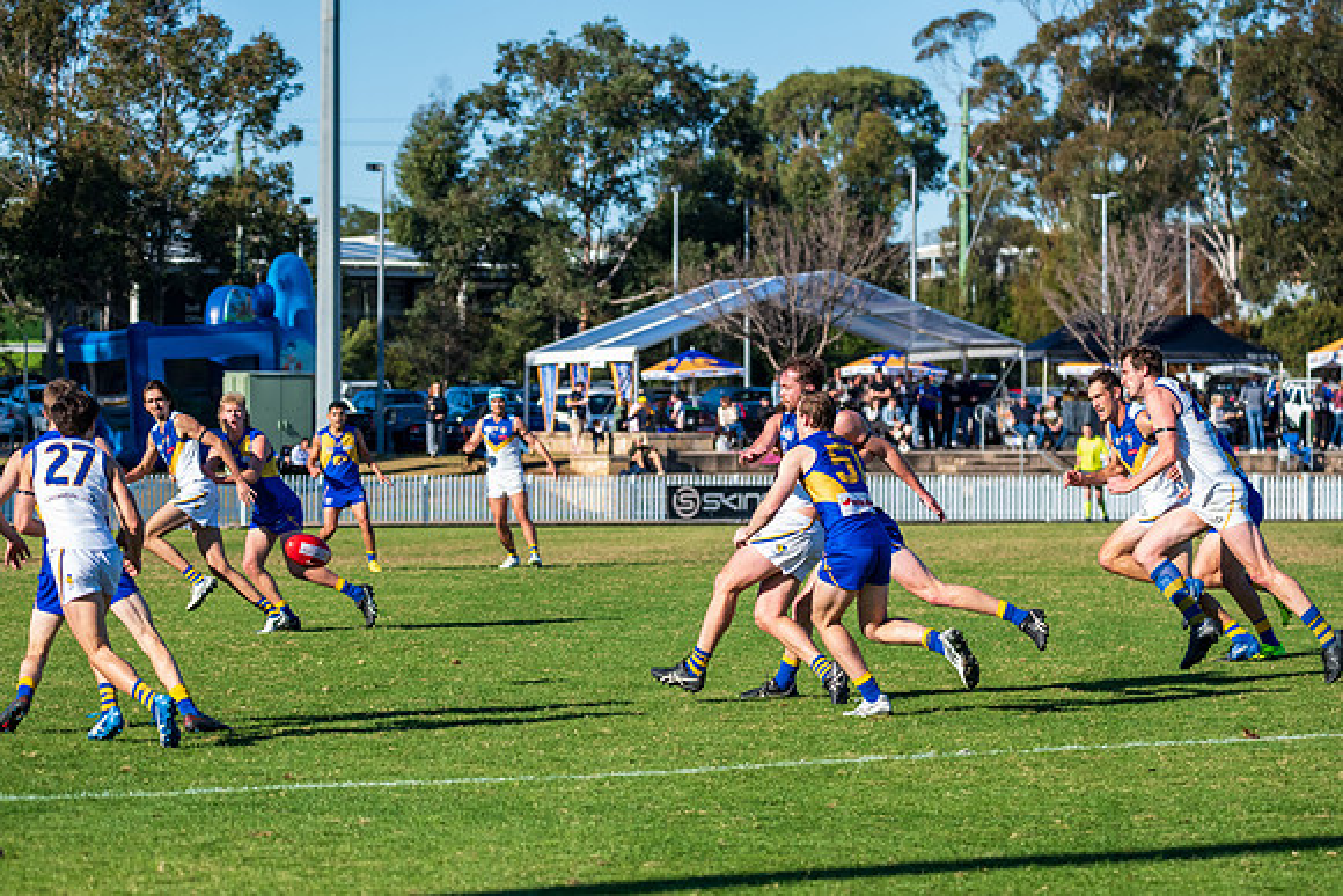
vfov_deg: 9.2
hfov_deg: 13.7
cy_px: 448
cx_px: 672
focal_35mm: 150
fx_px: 5597
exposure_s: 1/2000
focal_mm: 150
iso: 800
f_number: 7.1
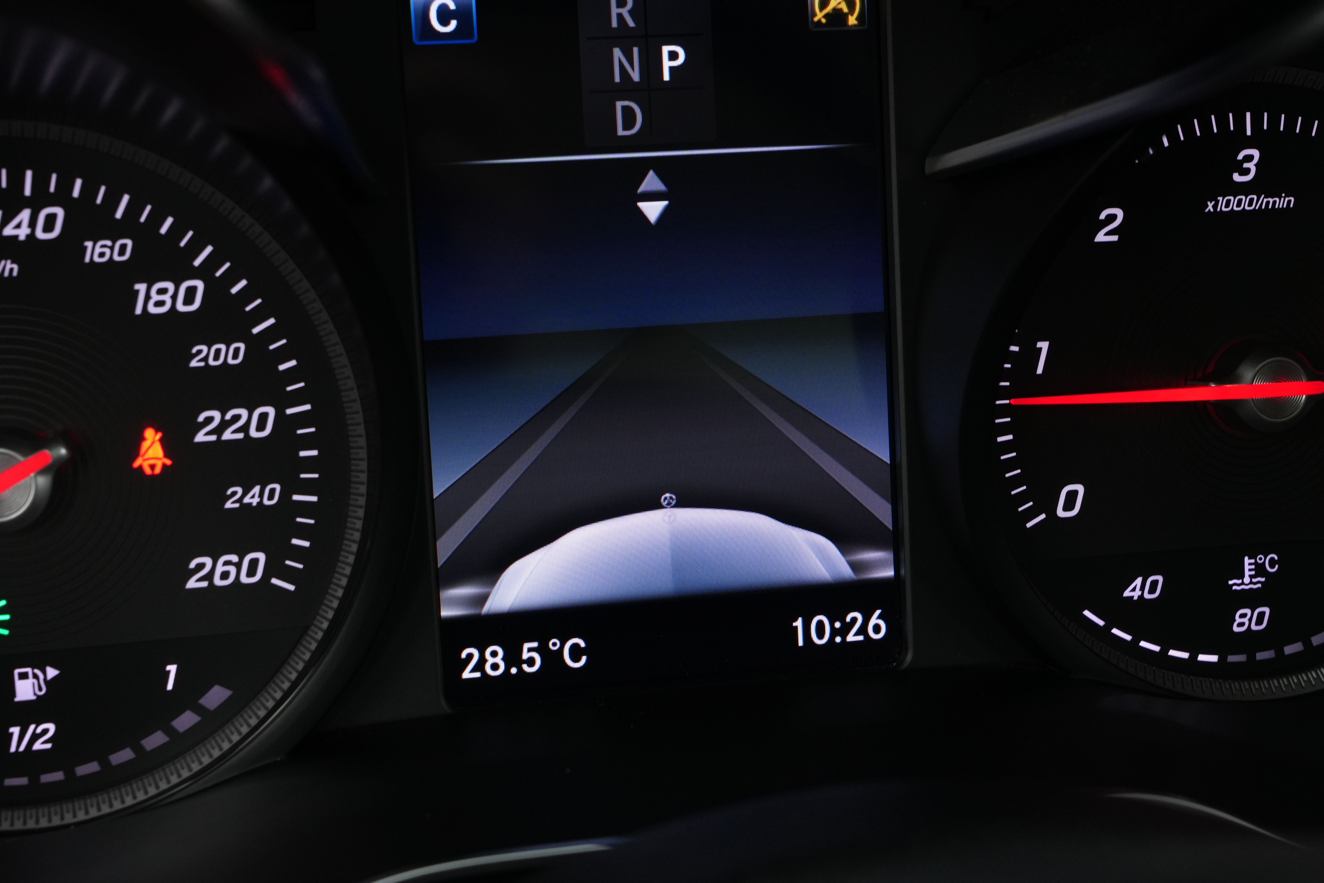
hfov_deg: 37.9
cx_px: 662
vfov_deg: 25.8
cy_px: 442
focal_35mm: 52
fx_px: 1931
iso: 1000
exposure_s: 1/40
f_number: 8
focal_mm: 35
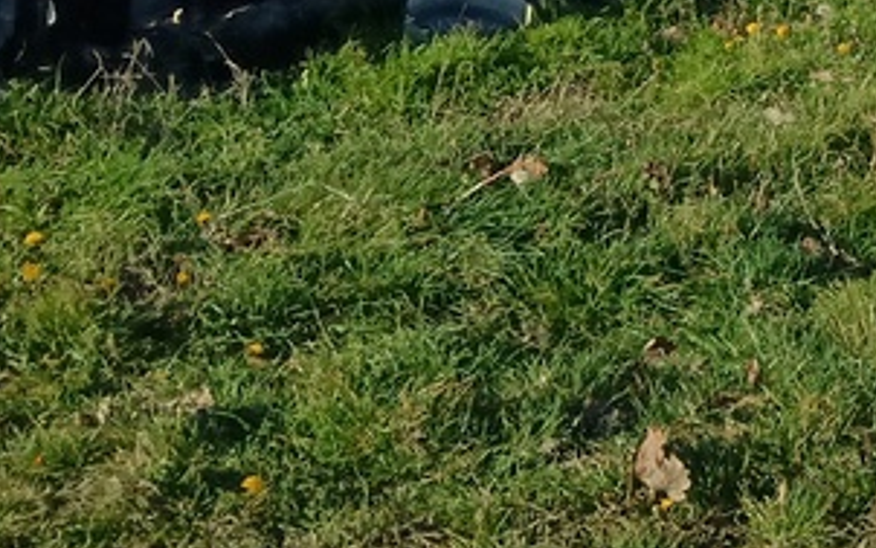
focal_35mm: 137
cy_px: -838
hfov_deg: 13.8
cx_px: 1526
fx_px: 3272
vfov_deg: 8.6
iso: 100
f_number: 1.9
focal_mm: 4.95
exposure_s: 1/840
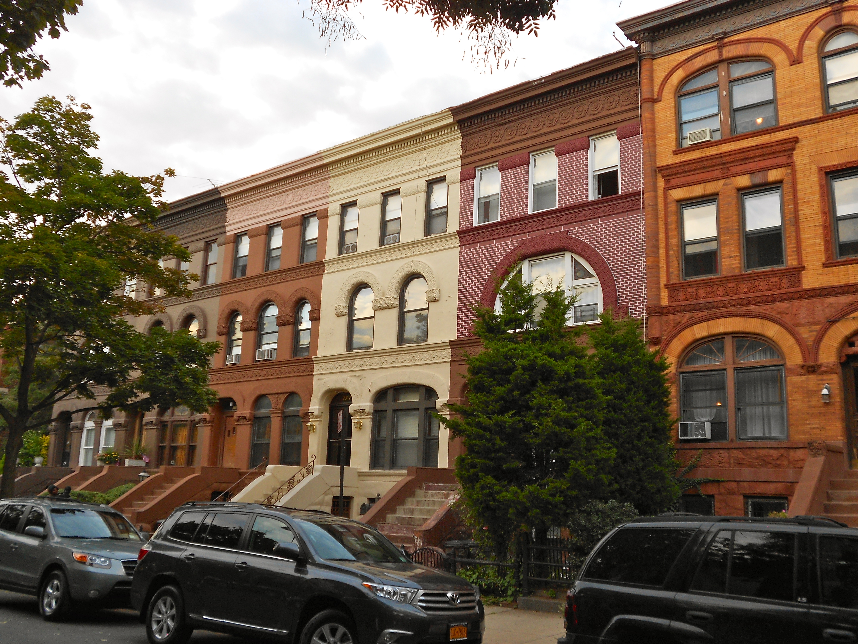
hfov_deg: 56.8
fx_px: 793
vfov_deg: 44.2
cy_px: 322
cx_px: 429
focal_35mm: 32
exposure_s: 1/60
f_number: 3.6
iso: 80
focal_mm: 5.8
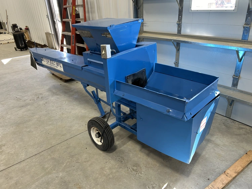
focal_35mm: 26
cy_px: 94
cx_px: 126
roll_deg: +2.8
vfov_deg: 53.1
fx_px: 189
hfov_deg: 67.3
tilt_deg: -25.9
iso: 100
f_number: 1.5
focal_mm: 5.7
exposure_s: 1/121
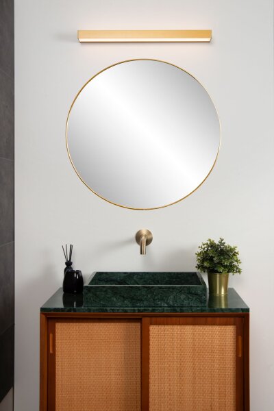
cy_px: 206
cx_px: 137
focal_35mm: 42
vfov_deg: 46.4
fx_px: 479
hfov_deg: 31.9
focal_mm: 42
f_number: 16
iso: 125
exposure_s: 1/15
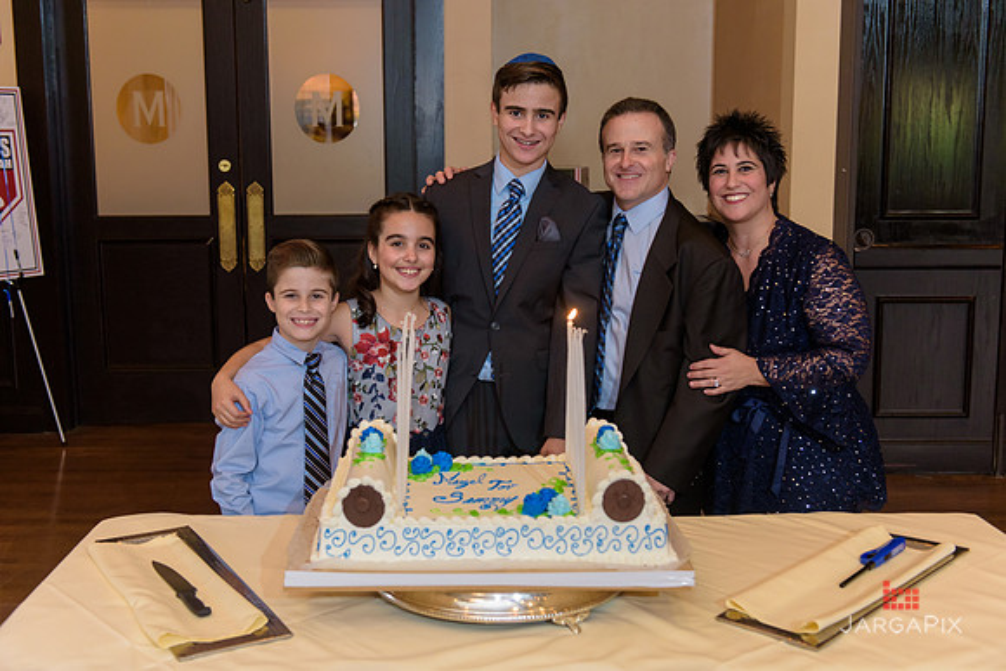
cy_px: 336
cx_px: 503
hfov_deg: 44.5
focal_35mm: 44
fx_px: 1230
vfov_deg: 30.5
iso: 1600
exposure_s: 1/125
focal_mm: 44
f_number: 3.2
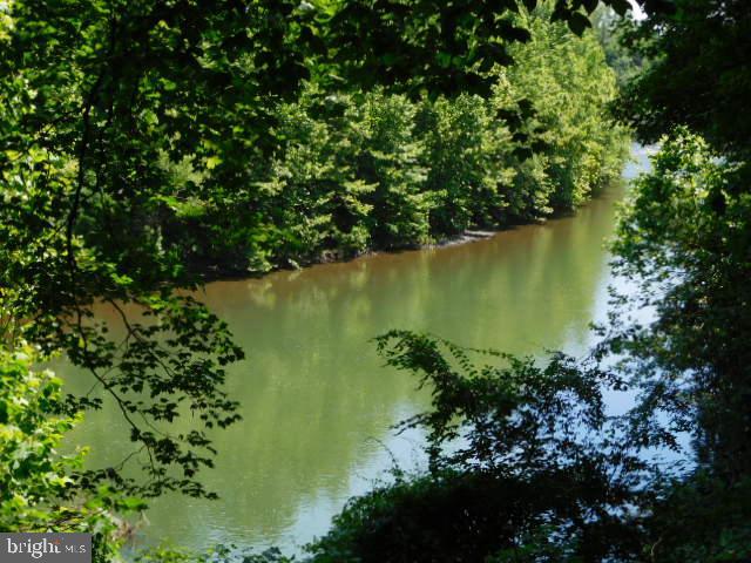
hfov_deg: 29.4
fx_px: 1432
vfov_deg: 22.3
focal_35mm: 66
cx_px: 376
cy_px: 282
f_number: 4.2
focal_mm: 11.7
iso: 125
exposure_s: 1/400
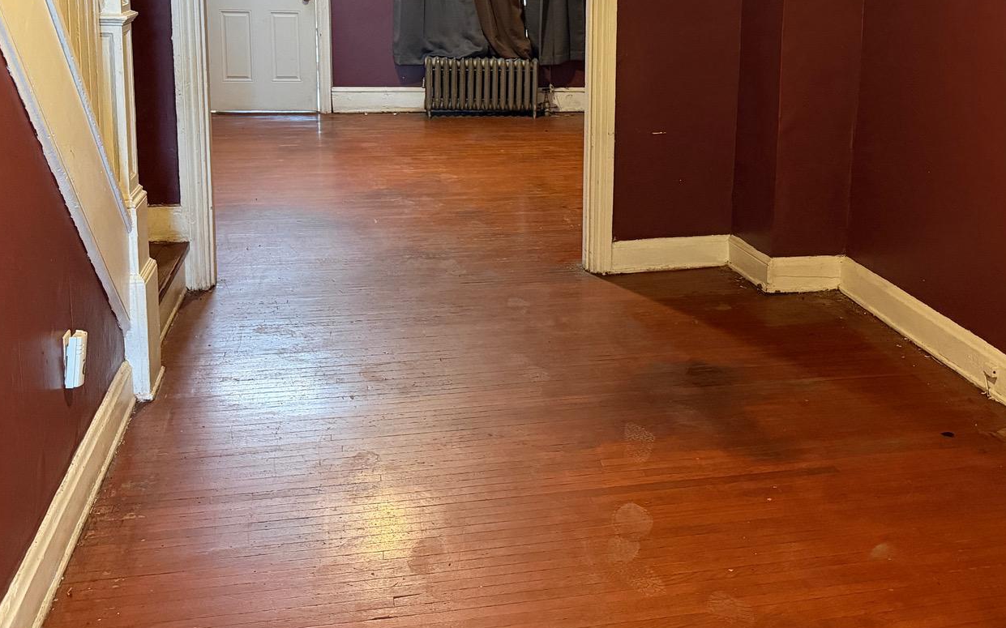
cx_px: 614
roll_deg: -1.2
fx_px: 1151
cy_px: 147
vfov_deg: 30.0
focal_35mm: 42
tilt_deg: -10.3
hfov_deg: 46.9
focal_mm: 6.76
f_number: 1.78
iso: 800
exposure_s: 1/30
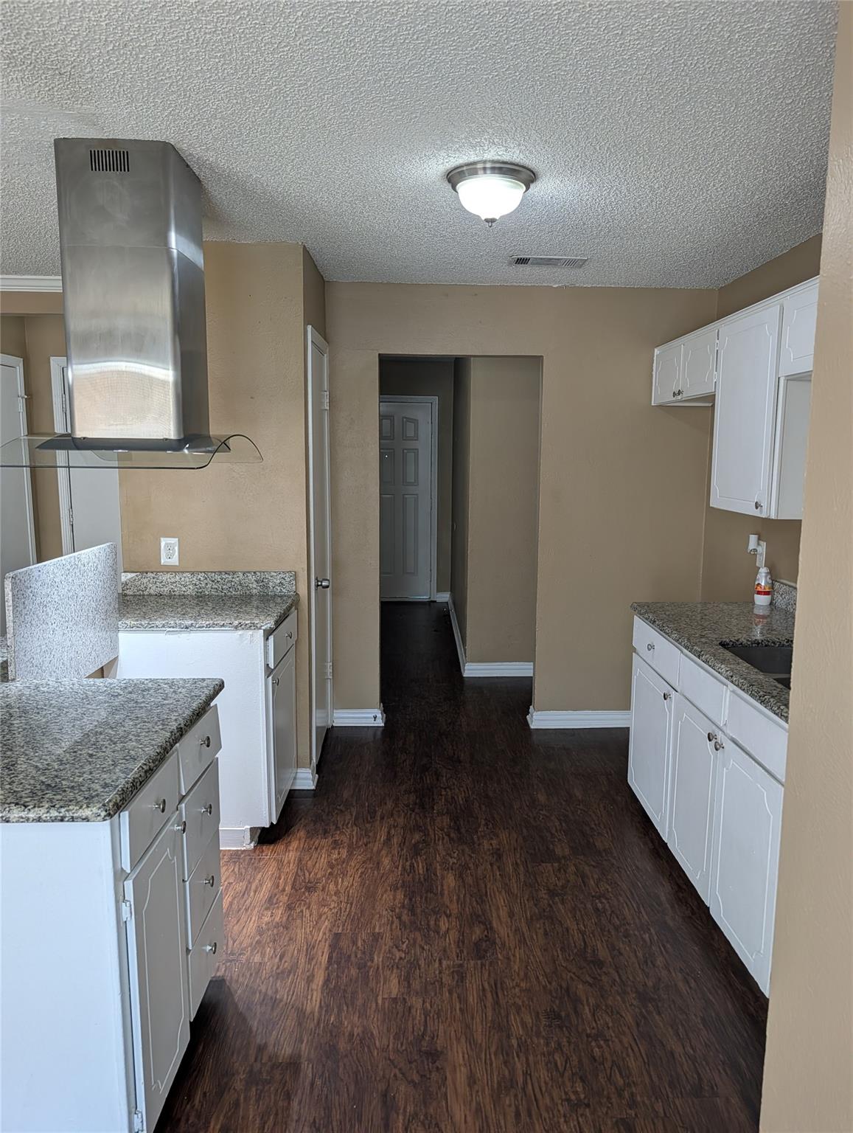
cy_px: 566
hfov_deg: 56.9
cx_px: 426
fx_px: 786
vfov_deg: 71.5
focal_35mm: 24
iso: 123
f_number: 1.68
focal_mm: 6.9
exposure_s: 1/120
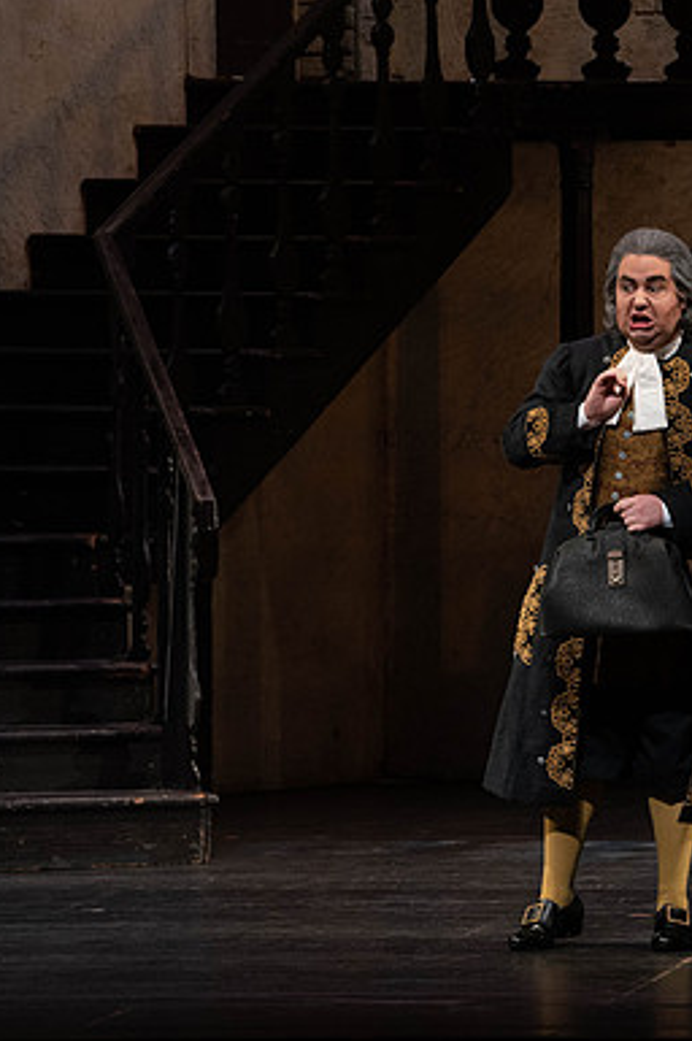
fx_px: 7798
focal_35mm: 270
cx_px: 724
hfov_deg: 5.1
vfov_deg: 7.6
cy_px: 520
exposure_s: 1/250
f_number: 8
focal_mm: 179
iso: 3200
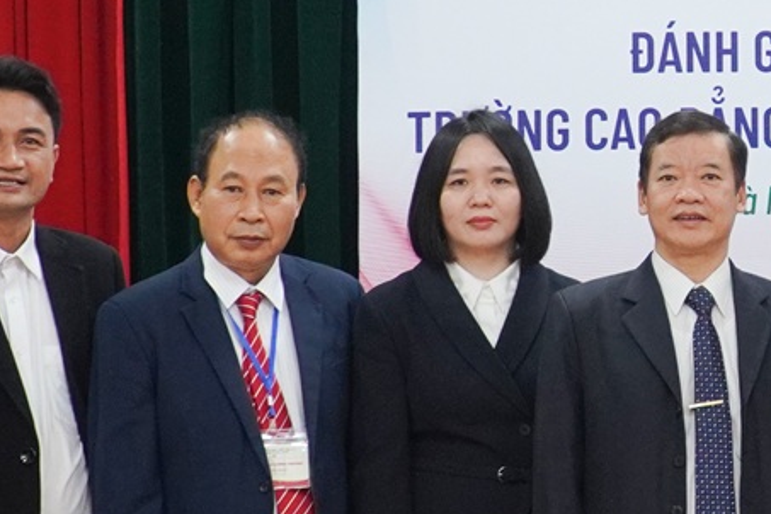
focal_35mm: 152
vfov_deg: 9.0
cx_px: 844
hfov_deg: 13.2
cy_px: 169
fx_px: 3259
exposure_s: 1/160
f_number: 4.5
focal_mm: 23
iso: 800
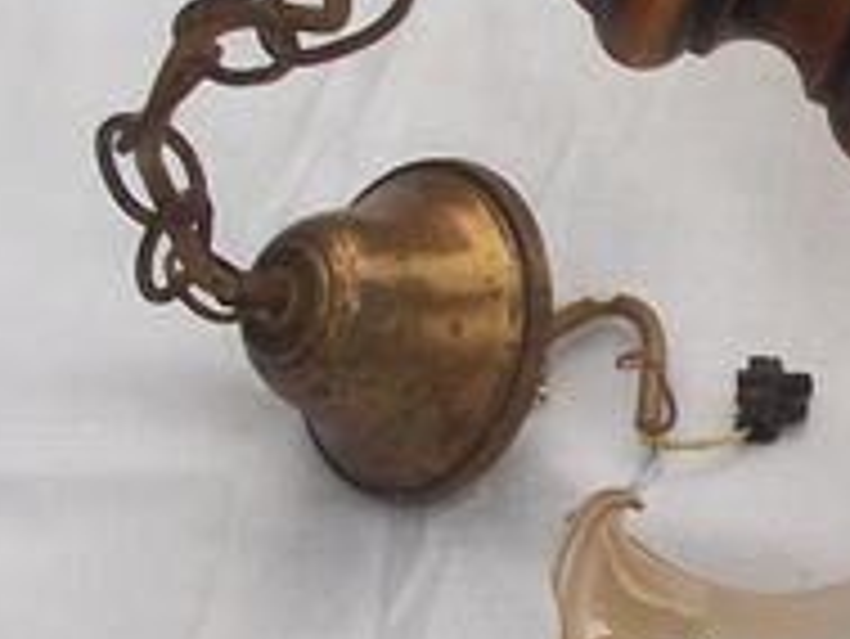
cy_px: 333
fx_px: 4030
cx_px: 1277
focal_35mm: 164
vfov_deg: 9.1
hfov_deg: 11.5
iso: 80
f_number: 8.8
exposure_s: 1/73.9
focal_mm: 5.7
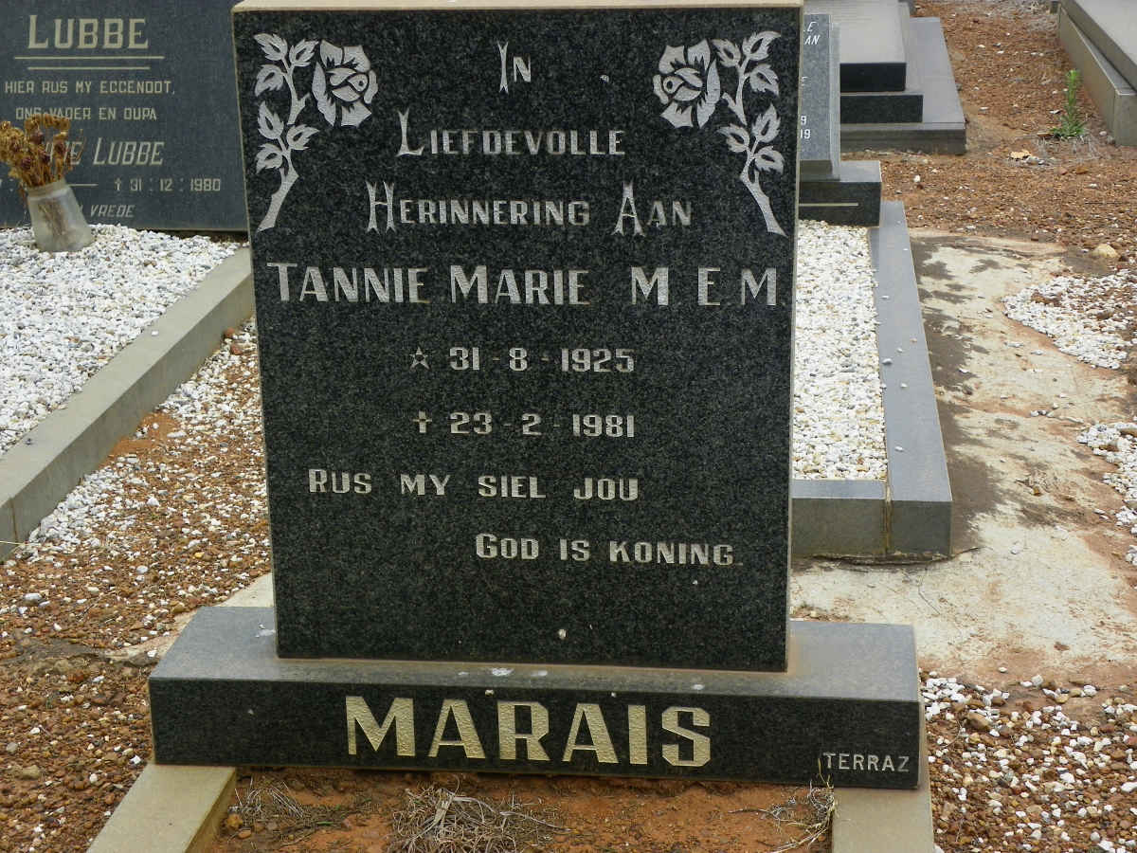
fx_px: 2168
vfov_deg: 22.3
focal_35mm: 66
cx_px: 568
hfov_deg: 29.4
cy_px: 426
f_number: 4
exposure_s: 1/320
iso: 64
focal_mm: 11.8
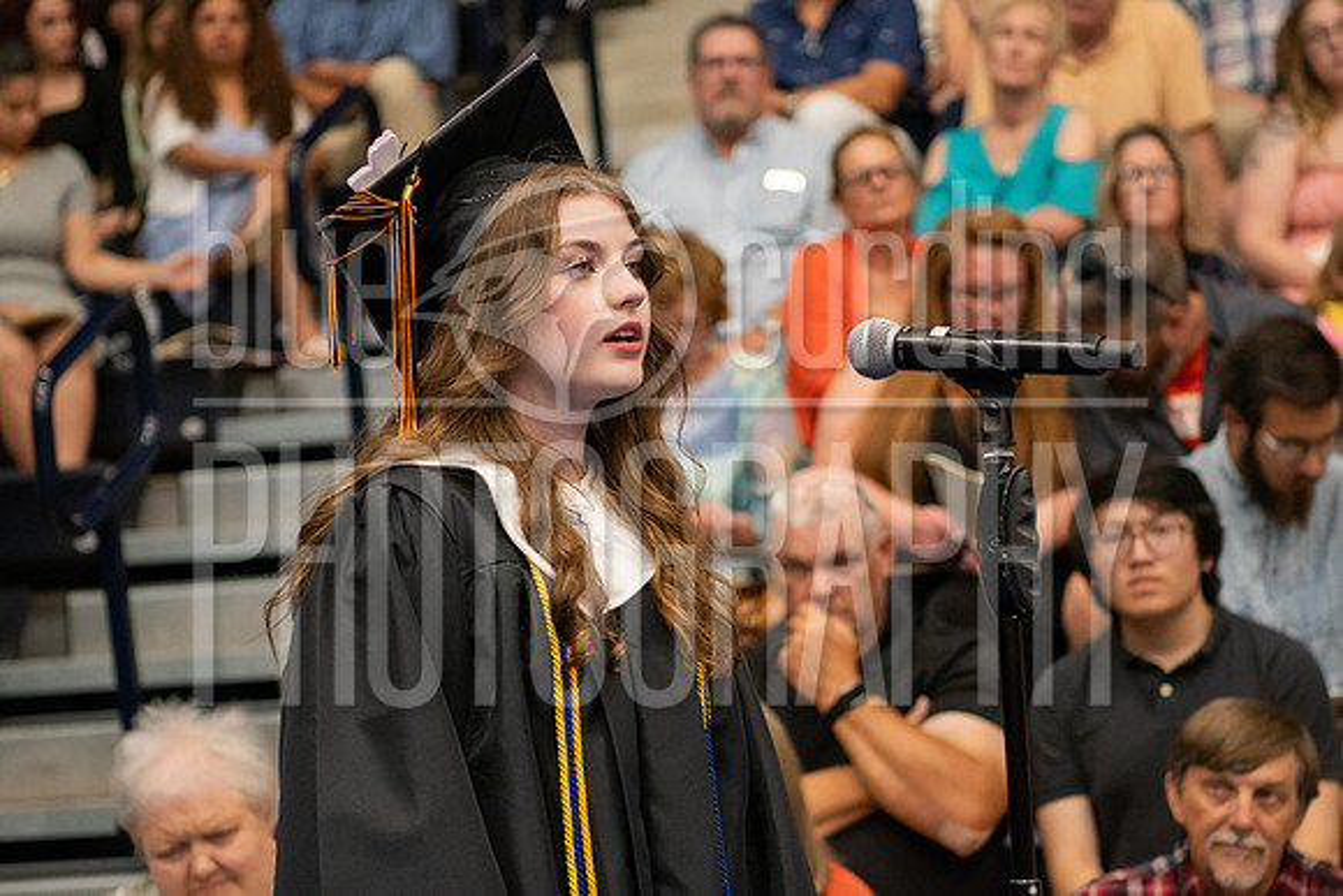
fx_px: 4130
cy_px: 434
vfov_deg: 12.4
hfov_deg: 18.5
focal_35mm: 111
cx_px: 708
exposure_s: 1/640
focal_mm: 70
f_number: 3.2
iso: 2500
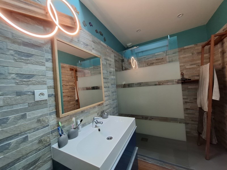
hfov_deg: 106.2
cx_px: 114
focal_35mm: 13
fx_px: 85
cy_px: 85
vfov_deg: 89.9
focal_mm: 1.74
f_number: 2.2
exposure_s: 1/33
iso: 160
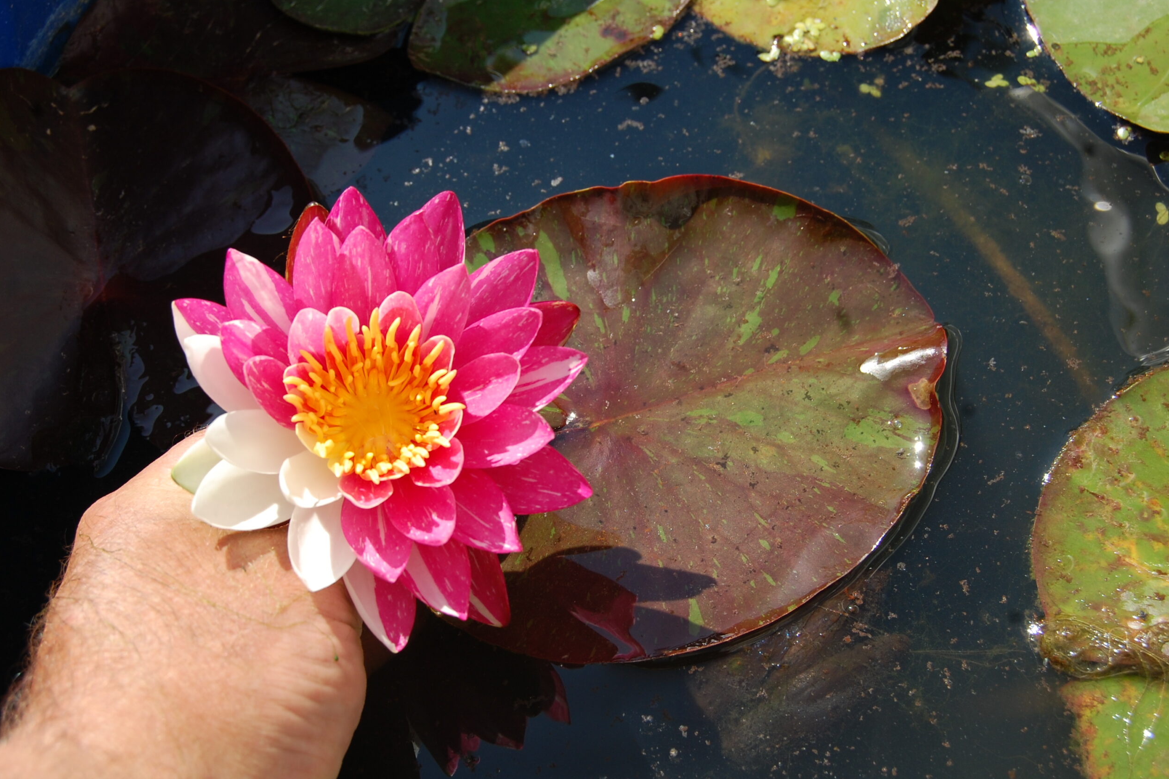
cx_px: 594
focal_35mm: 58
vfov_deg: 23.4
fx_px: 1883
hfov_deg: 34.5
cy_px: 386
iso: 200
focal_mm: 38
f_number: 8
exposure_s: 1/250
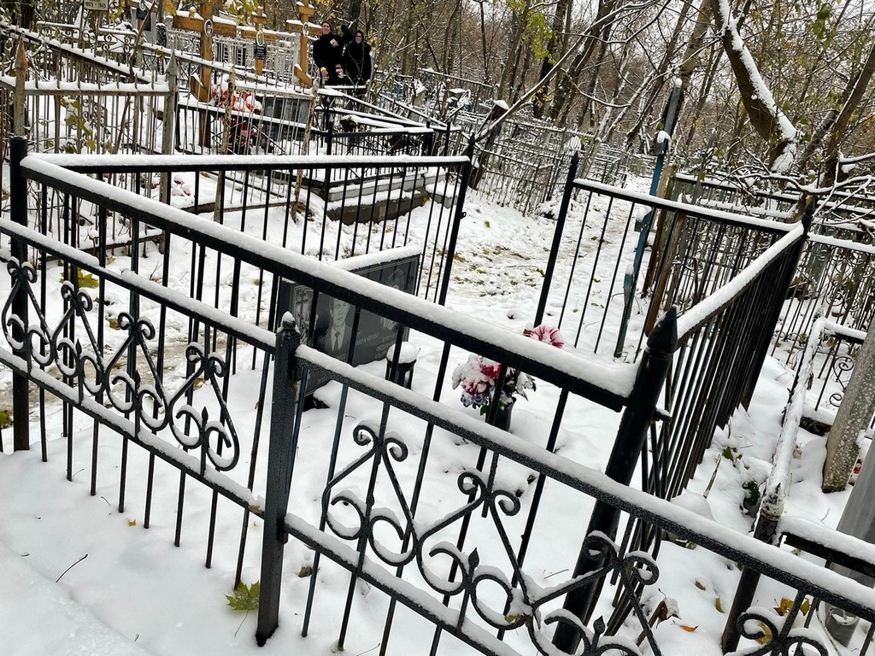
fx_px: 657
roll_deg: -7.9
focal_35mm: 26
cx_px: 438
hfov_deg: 67.3
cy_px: 328
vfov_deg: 53.1
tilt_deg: -19.0
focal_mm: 4.2
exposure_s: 1/182
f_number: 1.6
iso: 32
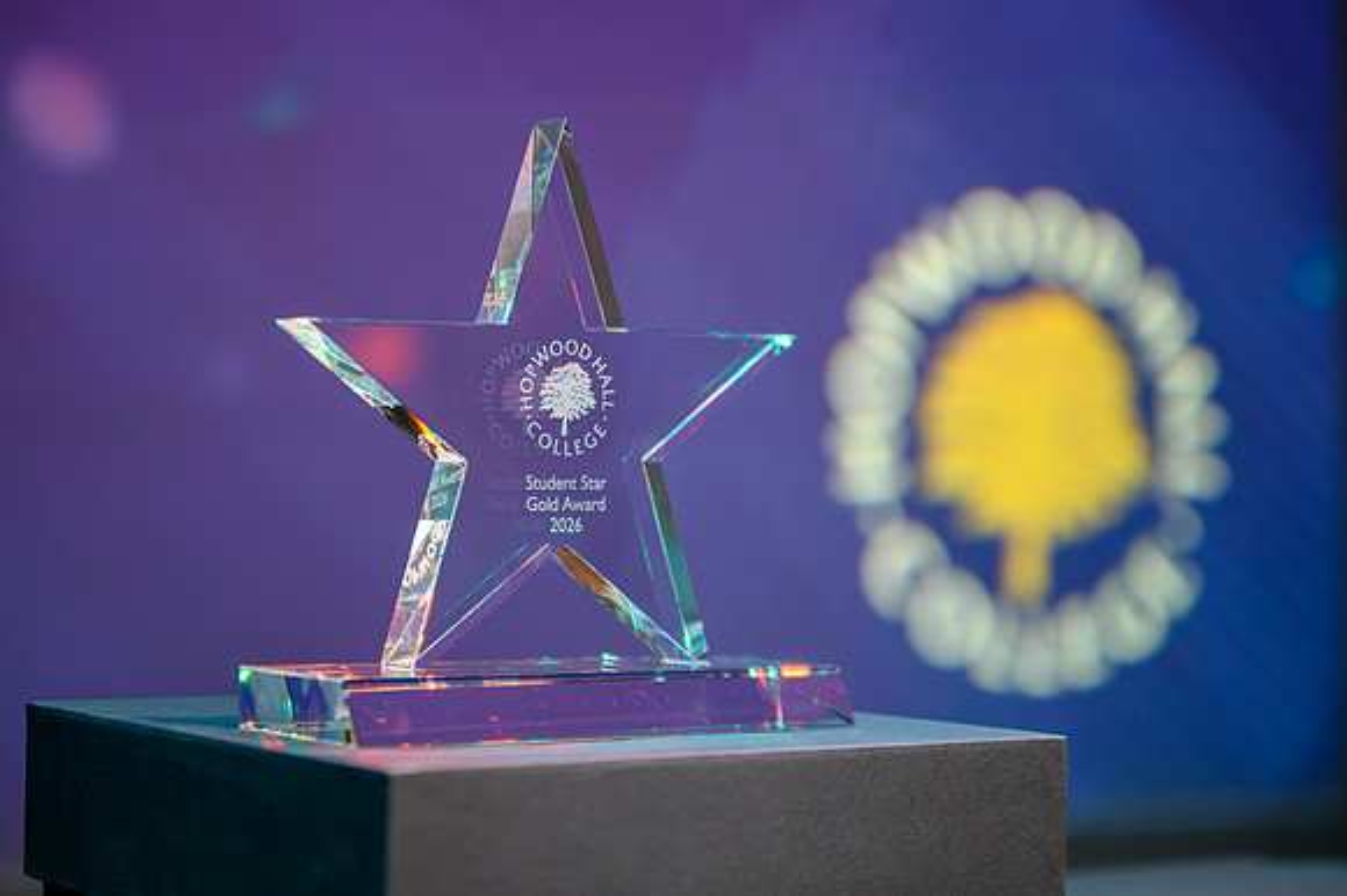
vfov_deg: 18.5
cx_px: 677
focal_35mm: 74
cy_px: 448
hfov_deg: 27.5
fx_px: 2749
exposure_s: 1/125
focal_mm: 70
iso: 3200
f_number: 2.8
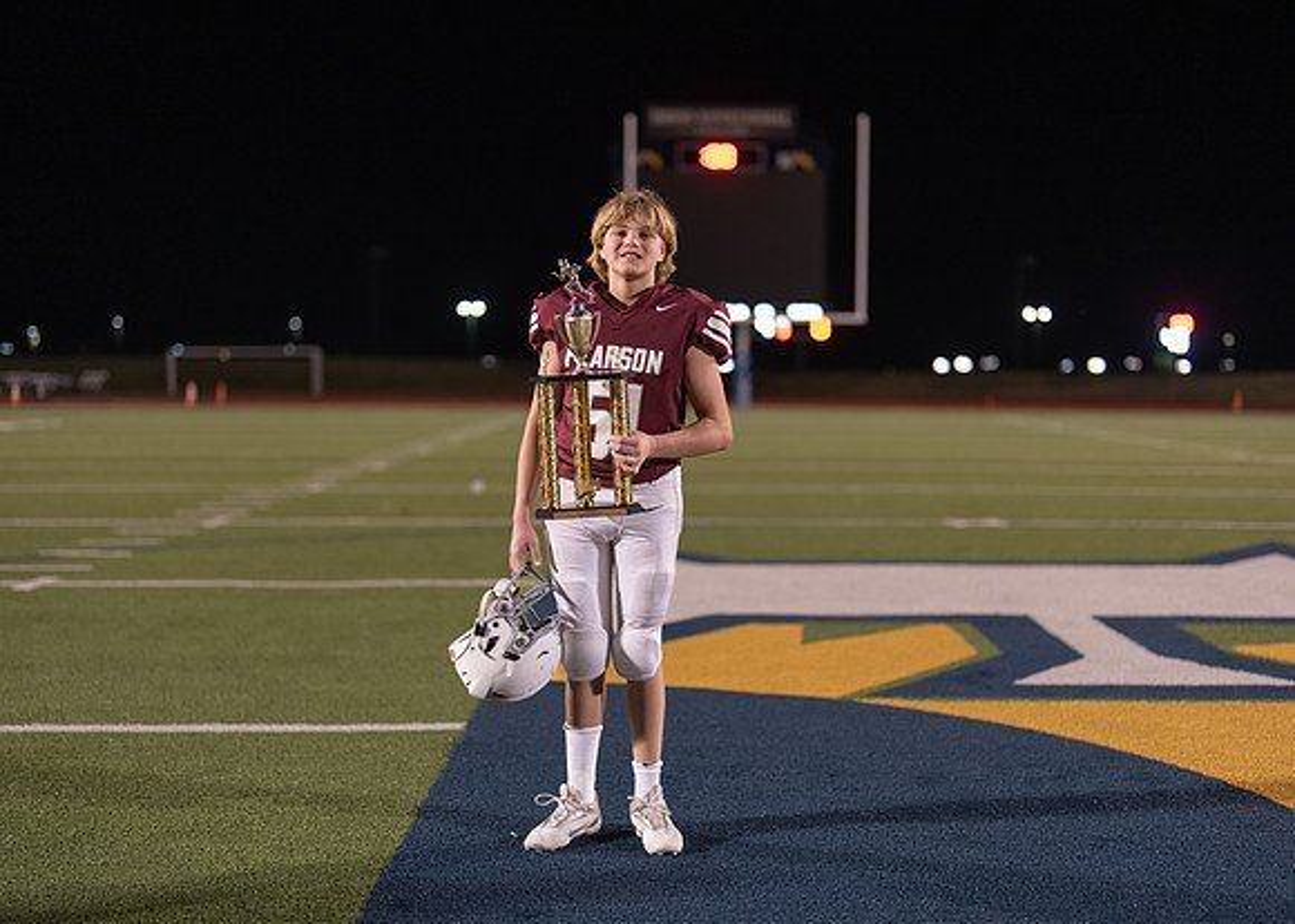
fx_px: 1985
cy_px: 468
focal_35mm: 54
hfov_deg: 36.1
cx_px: 651
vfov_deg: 26.2
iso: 320
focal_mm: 50
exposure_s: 1/320
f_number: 1.2
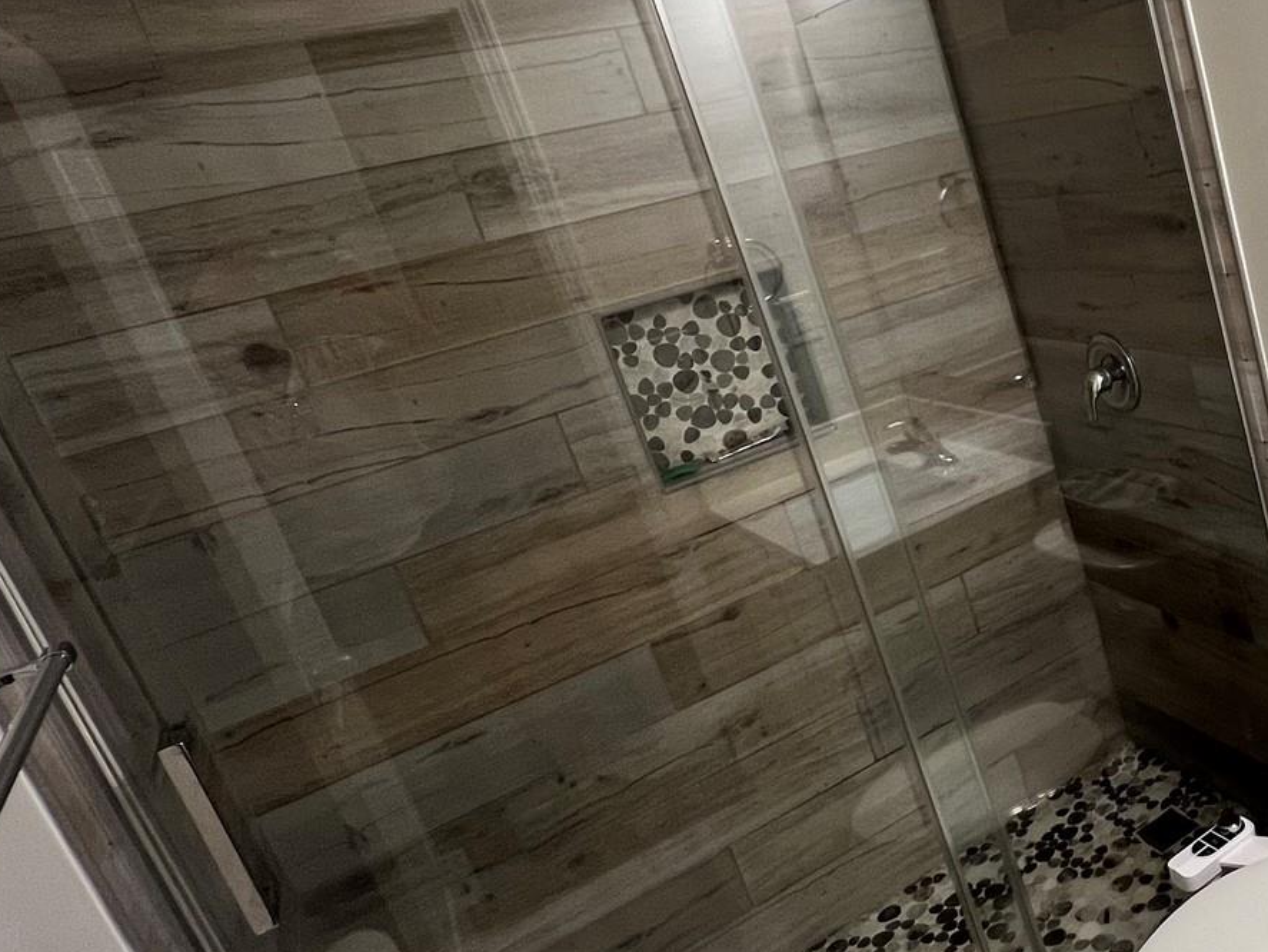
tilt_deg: -17.1
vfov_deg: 46.6
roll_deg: +13.1
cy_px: 397
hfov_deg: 50.0
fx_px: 1099
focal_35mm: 30
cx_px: 1238
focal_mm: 1.57
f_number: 1.8
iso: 125
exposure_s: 1/60
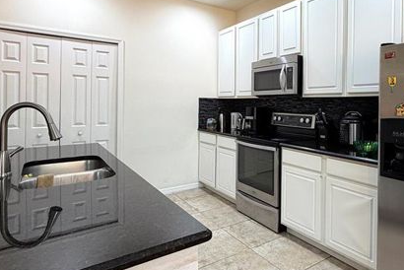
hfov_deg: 70.0
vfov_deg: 50.9
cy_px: 103
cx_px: 260
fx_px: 281
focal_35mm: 25
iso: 200
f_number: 2.2
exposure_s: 1/120
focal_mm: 2.22
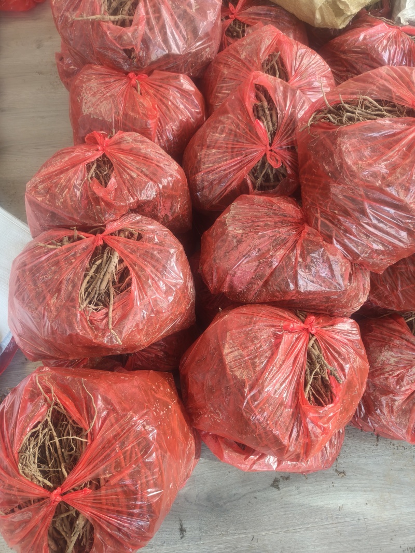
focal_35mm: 24
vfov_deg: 71.6
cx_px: 208
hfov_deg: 56.8
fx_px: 384
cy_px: 276
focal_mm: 5.59
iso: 320
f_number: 1.8
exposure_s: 1/94.1
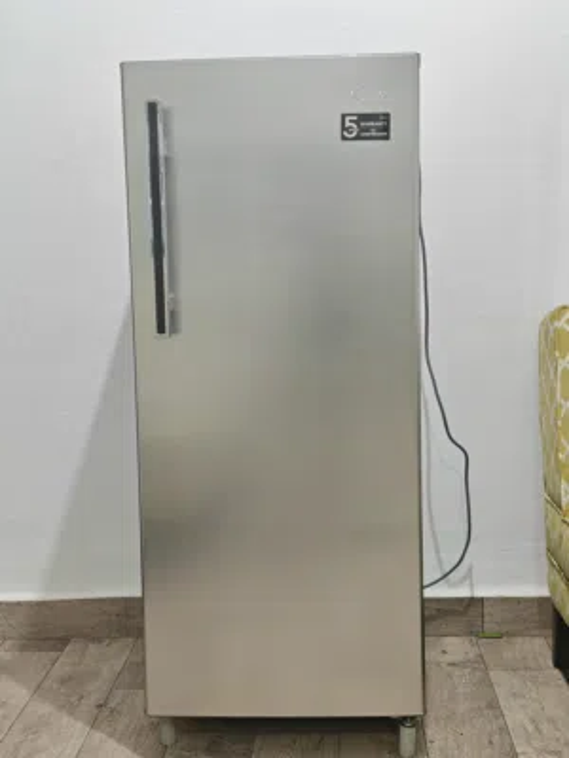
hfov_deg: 32.2
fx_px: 986
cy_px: 379
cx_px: 284
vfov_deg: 42.1
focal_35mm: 45
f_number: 2
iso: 800
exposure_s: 1/46
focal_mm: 7.1
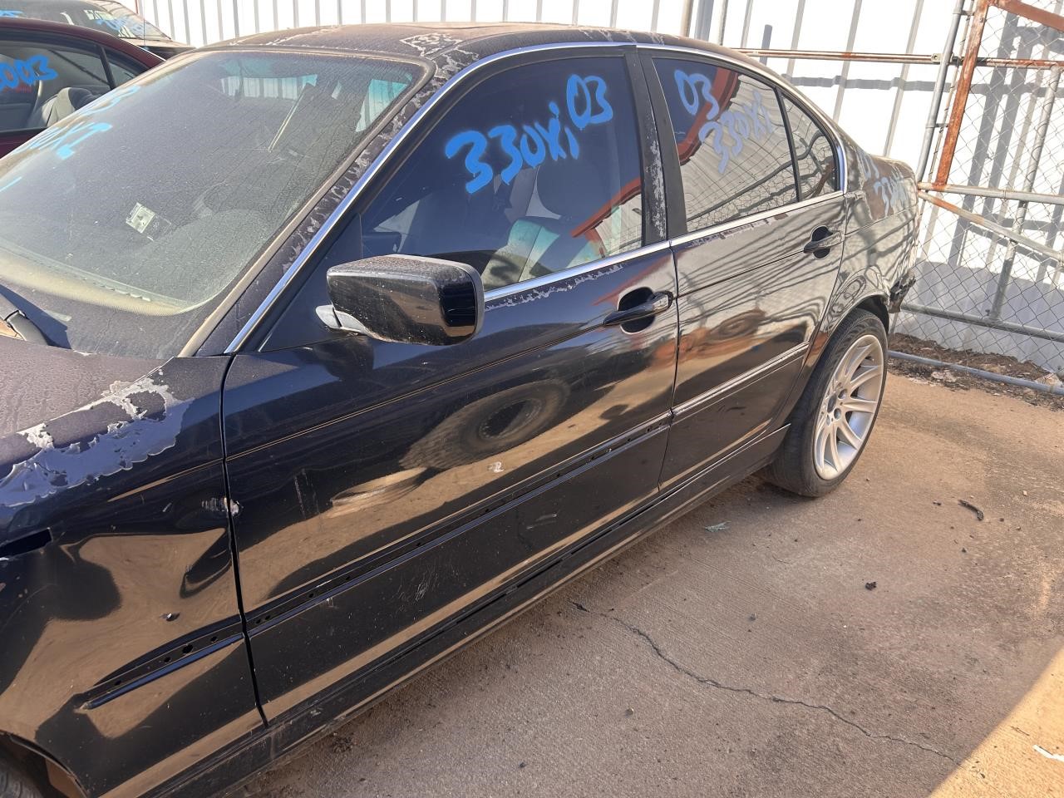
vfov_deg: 53.1
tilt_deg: -20.8
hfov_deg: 67.3
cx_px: 532
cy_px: 399
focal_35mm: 26
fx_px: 799
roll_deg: -3.6
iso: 50
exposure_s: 1/696
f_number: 1.5
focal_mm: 5.7
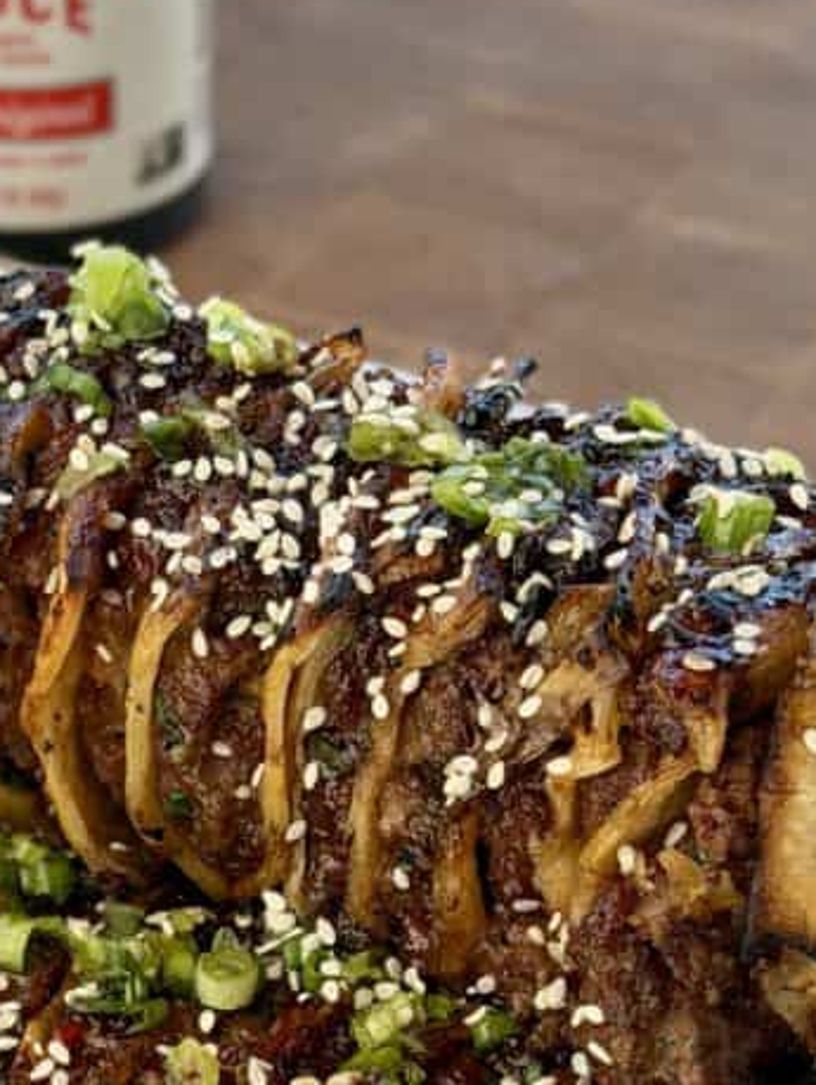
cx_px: 201
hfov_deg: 13.8
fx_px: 3358
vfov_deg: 18.1
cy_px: 915
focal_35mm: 107
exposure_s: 1/513
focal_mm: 6.76
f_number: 1.78
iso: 100
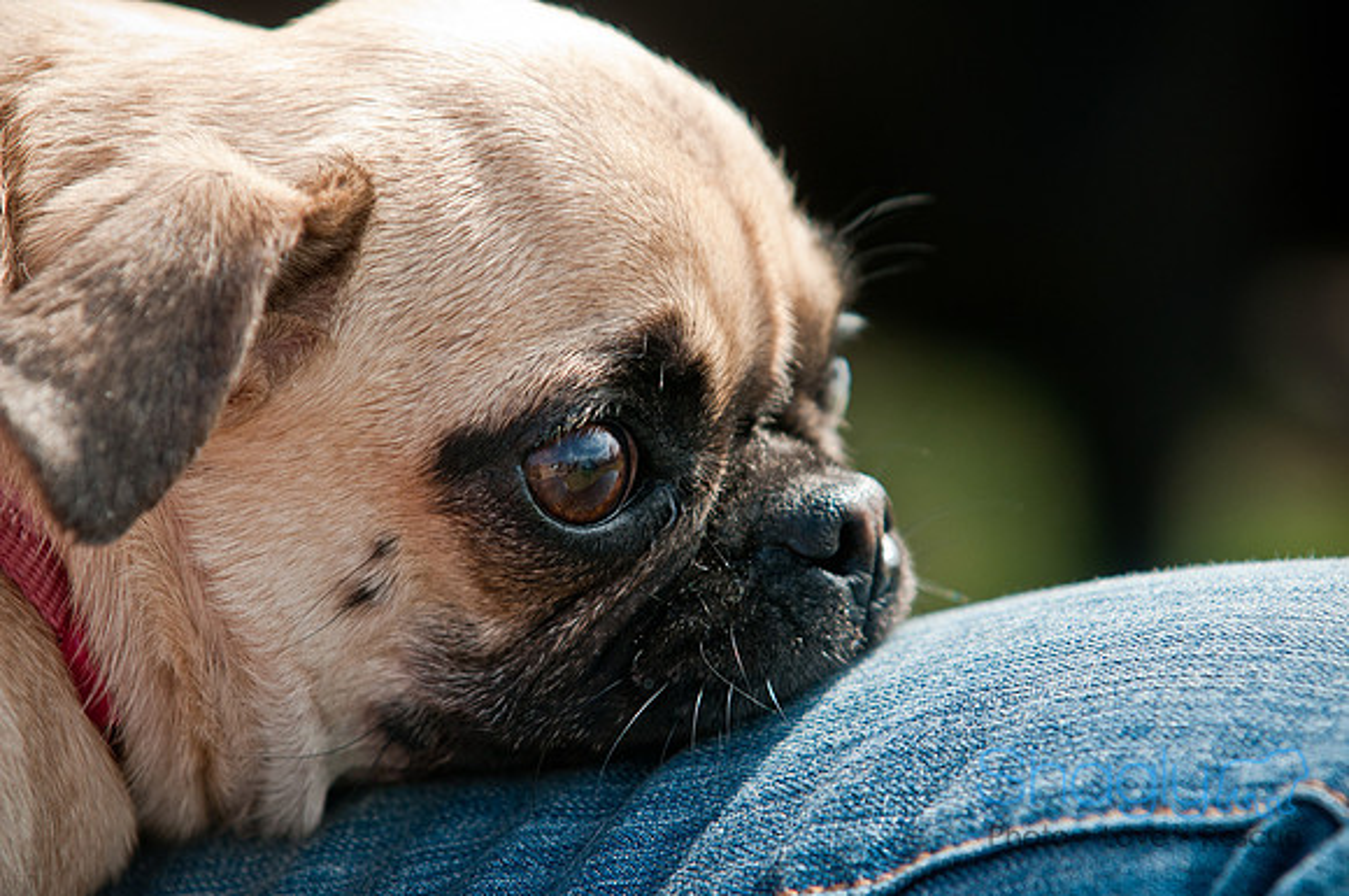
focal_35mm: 262
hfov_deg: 7.9
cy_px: 448
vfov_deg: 5.2
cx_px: 674
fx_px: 9823
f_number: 5
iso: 200
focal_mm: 175
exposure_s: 1/500
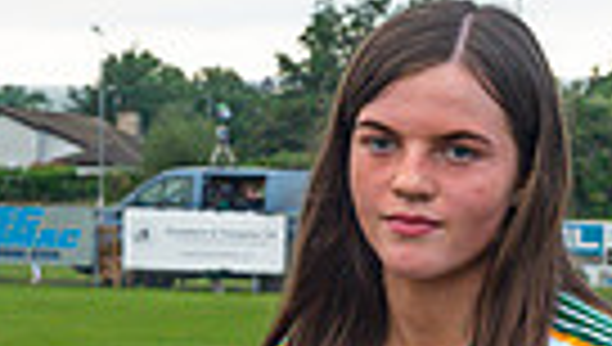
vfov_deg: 5.2
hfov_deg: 9.3
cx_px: 490
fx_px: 3771
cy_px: 499
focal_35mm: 232
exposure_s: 1/100
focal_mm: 52
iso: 900
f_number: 5
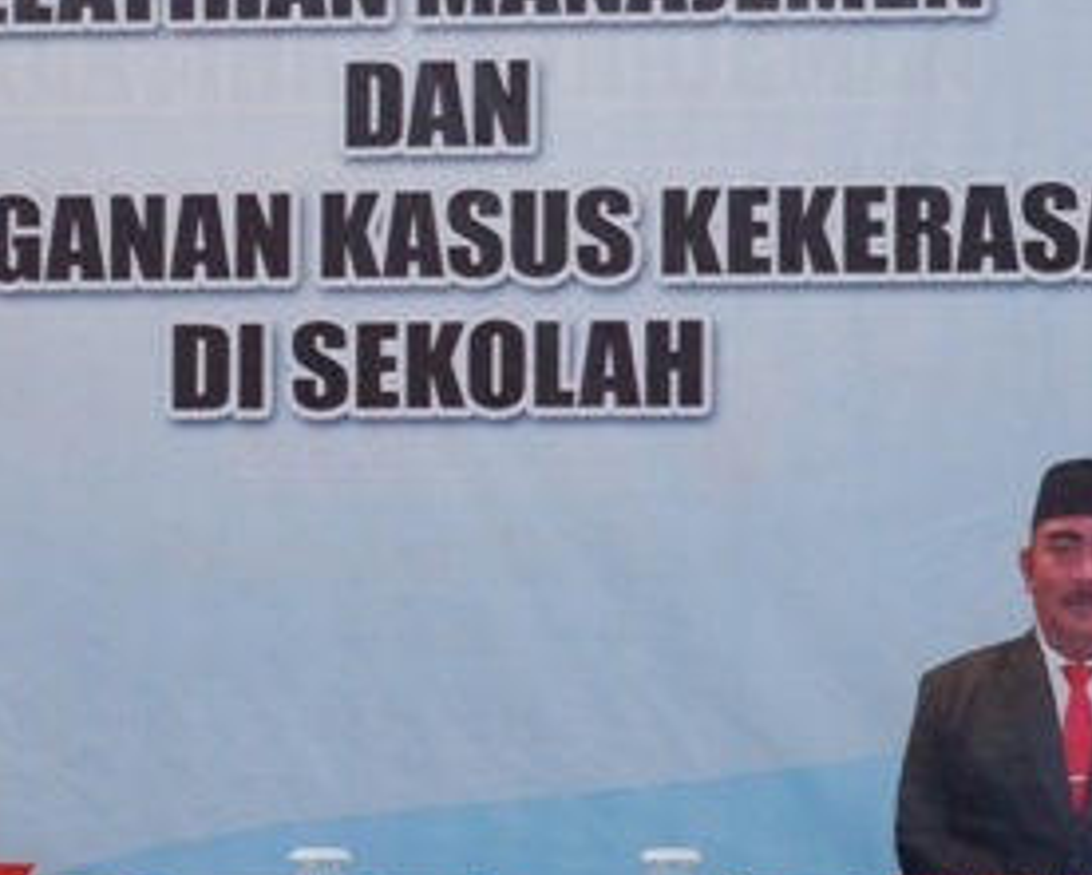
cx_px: -40
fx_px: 7662
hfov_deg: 8.1
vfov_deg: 6.5
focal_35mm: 237
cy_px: 315
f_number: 5.6
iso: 2000
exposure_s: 1/70
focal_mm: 45
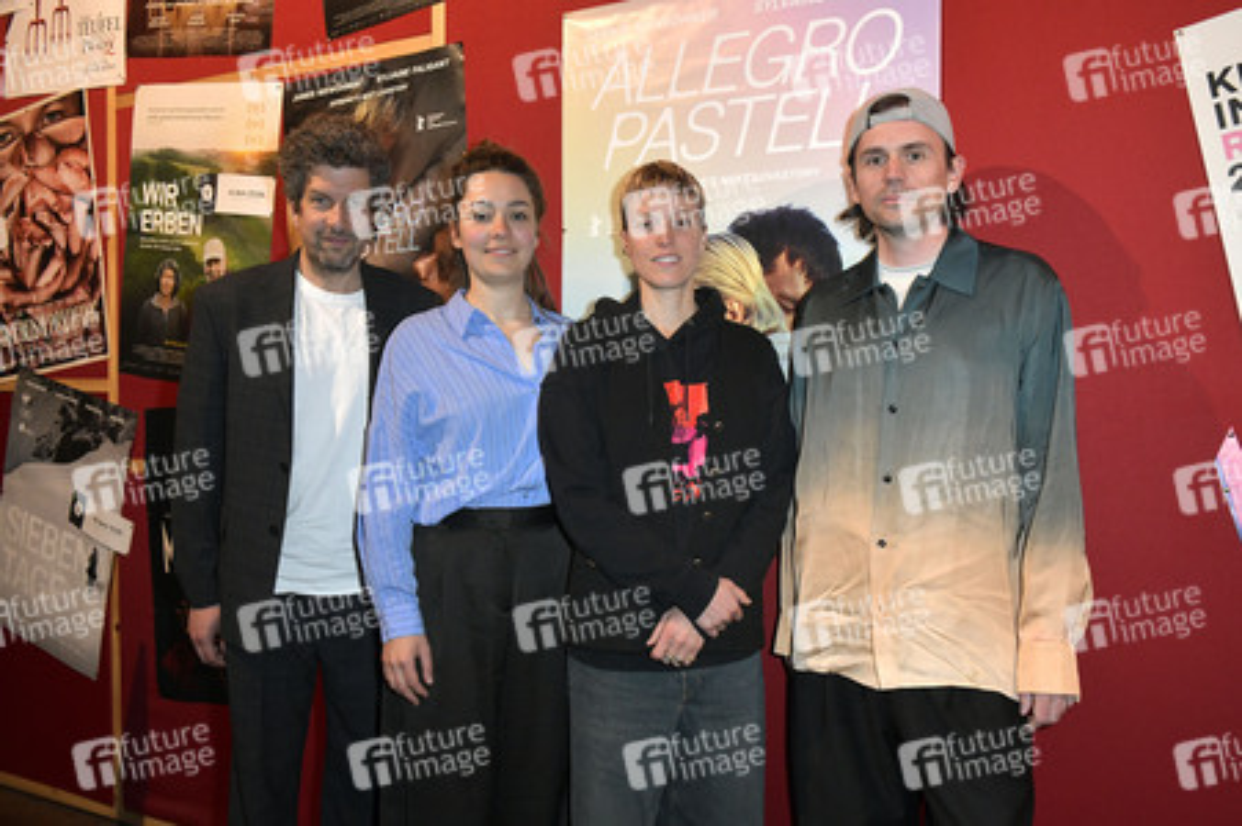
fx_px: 1069
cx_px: 621
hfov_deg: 60.3
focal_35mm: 31
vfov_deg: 42.3
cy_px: 413
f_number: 6.3
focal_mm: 31
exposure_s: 1/250
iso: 2000
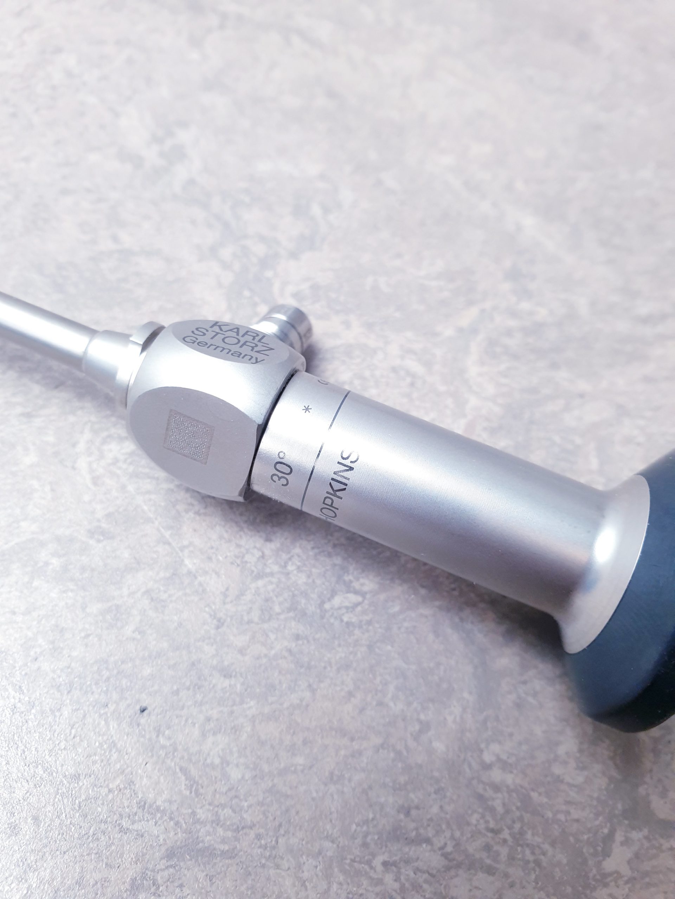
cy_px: 450
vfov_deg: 67.3
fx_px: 676
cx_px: 338
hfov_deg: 53.1
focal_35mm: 26
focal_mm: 4.3
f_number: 2.4
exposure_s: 1/50
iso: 160
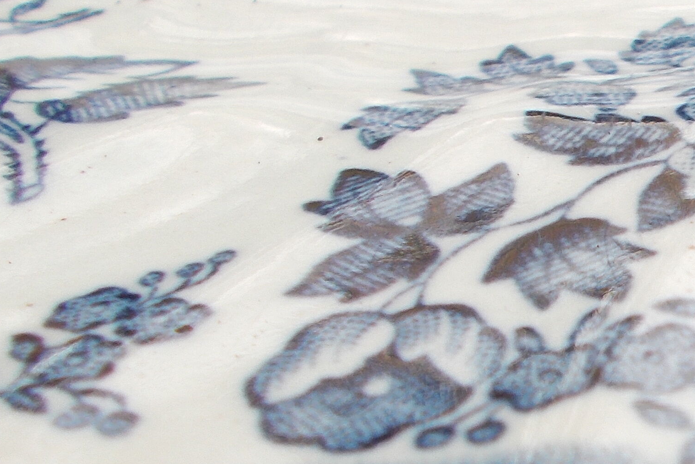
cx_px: 957
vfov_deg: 14.1
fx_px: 1834
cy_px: 499
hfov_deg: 19.4
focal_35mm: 95
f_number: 3.4
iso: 80
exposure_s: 1/125
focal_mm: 5.3
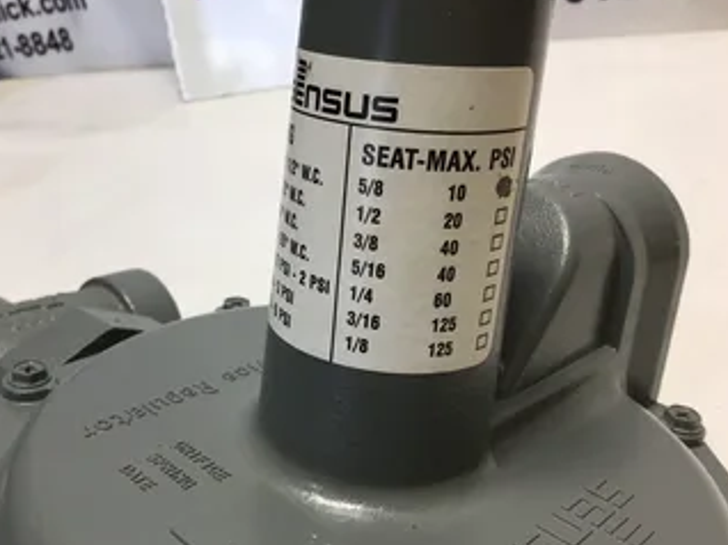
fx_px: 820
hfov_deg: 47.6
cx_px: 295
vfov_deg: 36.8
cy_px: 289
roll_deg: +16.2
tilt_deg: -32.0
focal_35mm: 39
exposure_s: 1/122
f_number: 2.4
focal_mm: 3.3
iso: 25
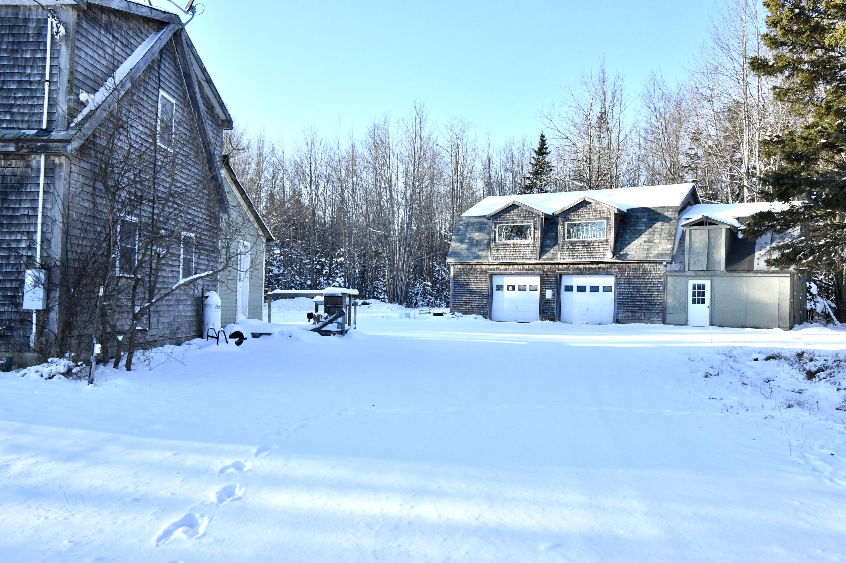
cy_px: 282
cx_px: 423
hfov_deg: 61.9
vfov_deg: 43.6
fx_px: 705
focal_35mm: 30
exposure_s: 1/640
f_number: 11
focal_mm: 20
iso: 1250
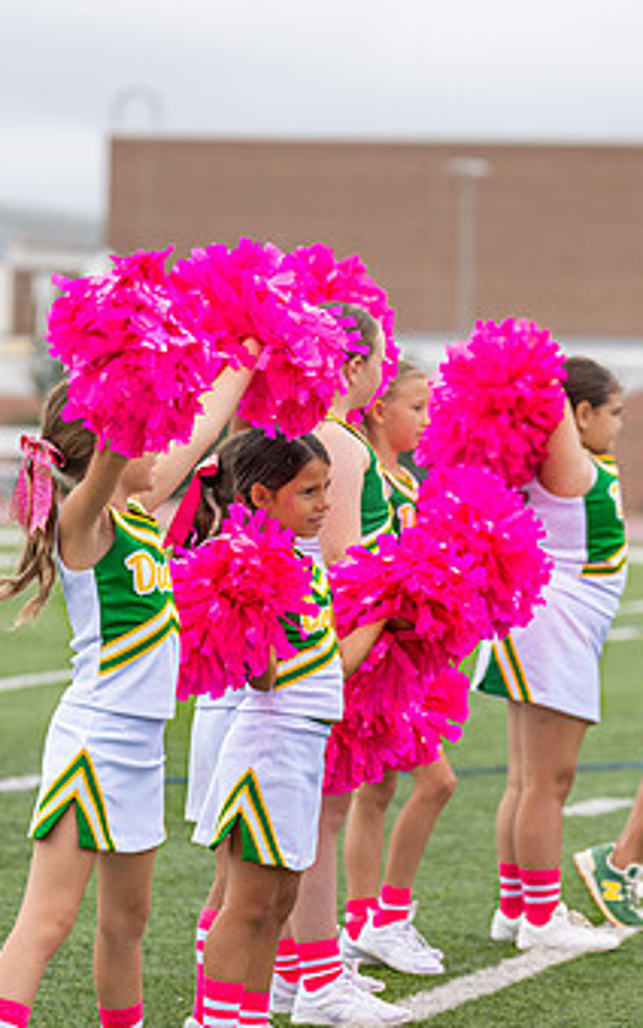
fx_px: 5970
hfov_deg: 6.2
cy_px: 543
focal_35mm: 213
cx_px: 359
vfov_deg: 9.8
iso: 500
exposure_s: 1/2000
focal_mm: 114
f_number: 2.8
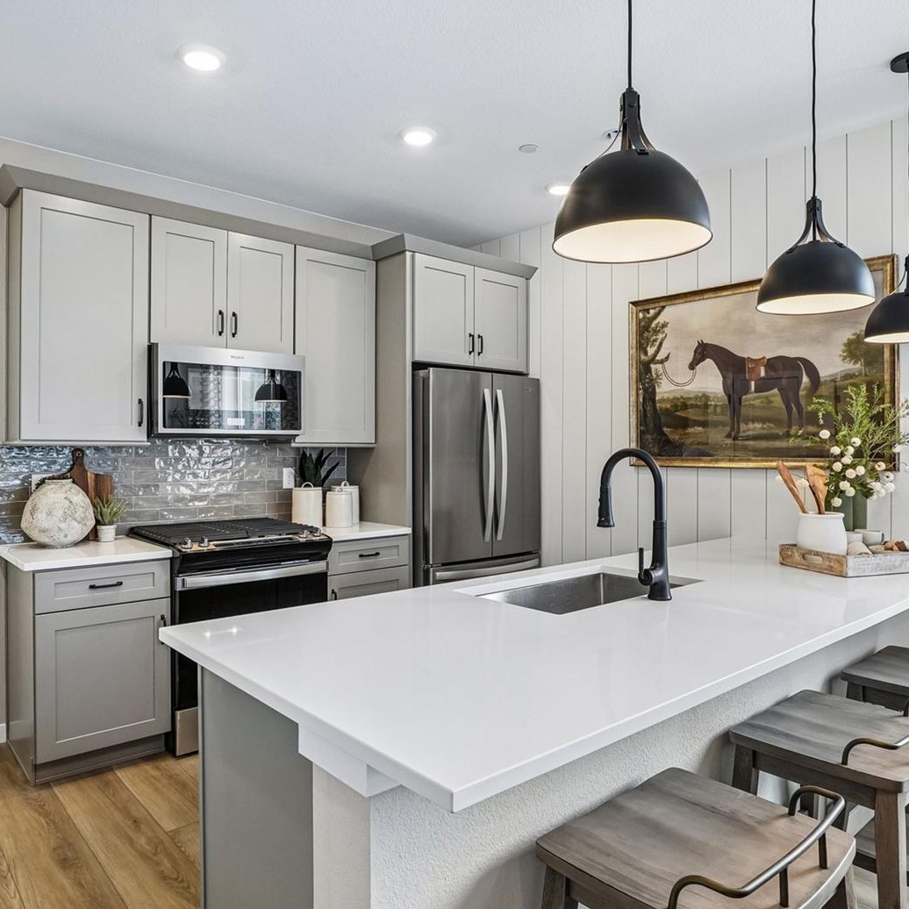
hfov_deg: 70.4
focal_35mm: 22
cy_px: 448
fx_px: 643
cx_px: 433
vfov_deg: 70.5
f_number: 8
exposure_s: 1/30
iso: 200
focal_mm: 11
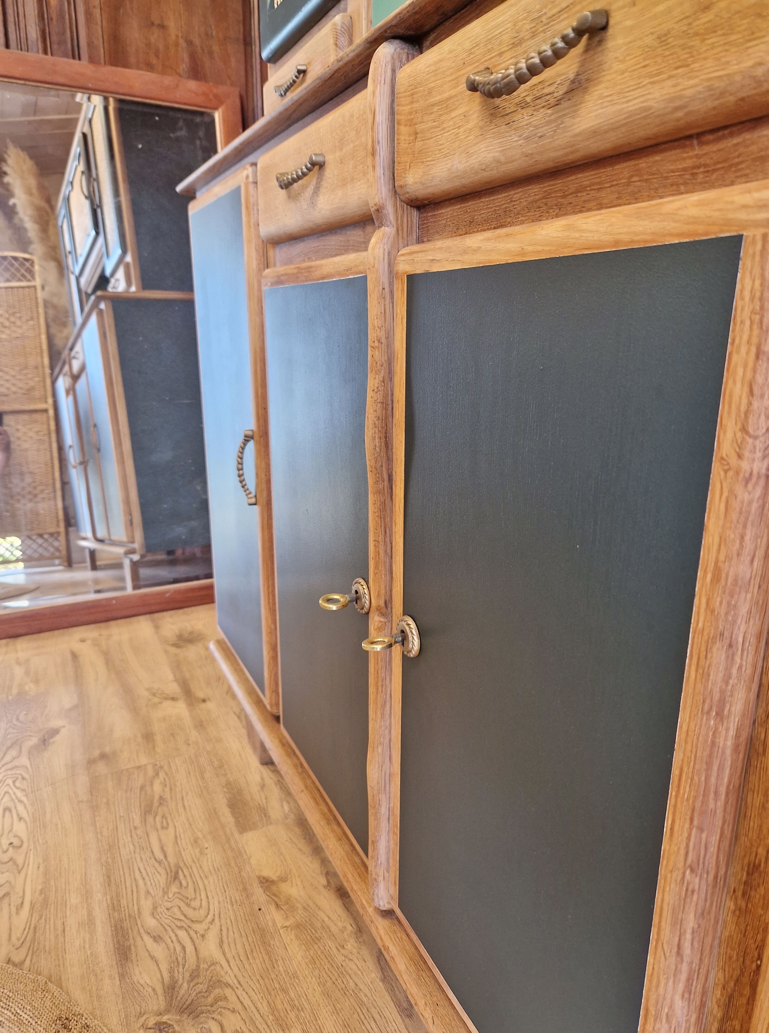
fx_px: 684
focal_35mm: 23
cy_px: 516
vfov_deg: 74.1
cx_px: 384
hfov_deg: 58.7
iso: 250
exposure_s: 1/100
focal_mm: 5.4
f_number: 1.8
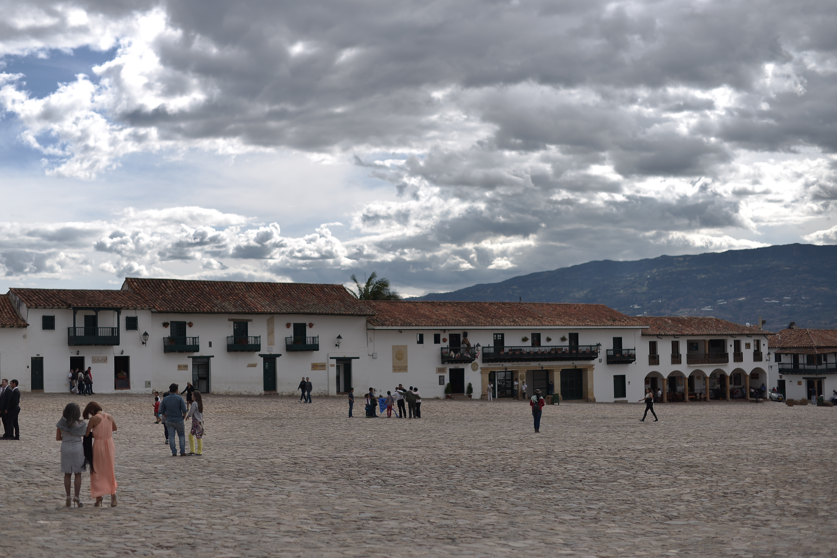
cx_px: 376
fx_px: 1302
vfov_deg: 24.2
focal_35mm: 56
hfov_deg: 35.6
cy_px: 269
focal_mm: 50
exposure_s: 1/4000
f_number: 2.2
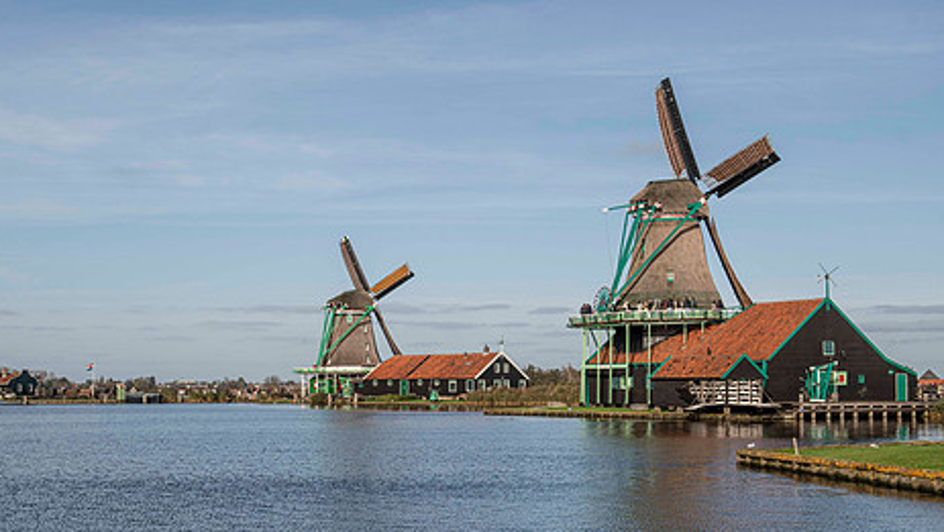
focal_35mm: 59
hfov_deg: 35.4
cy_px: 331
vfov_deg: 20.4
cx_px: 398
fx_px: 1478
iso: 64
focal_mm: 45
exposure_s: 1/800
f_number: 5.6
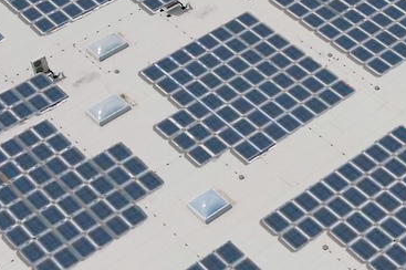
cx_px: 381
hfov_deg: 22.0
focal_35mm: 90
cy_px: 177
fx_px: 1014
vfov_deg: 15.1
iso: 100
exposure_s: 1/4000
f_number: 2.8
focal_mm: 8.38
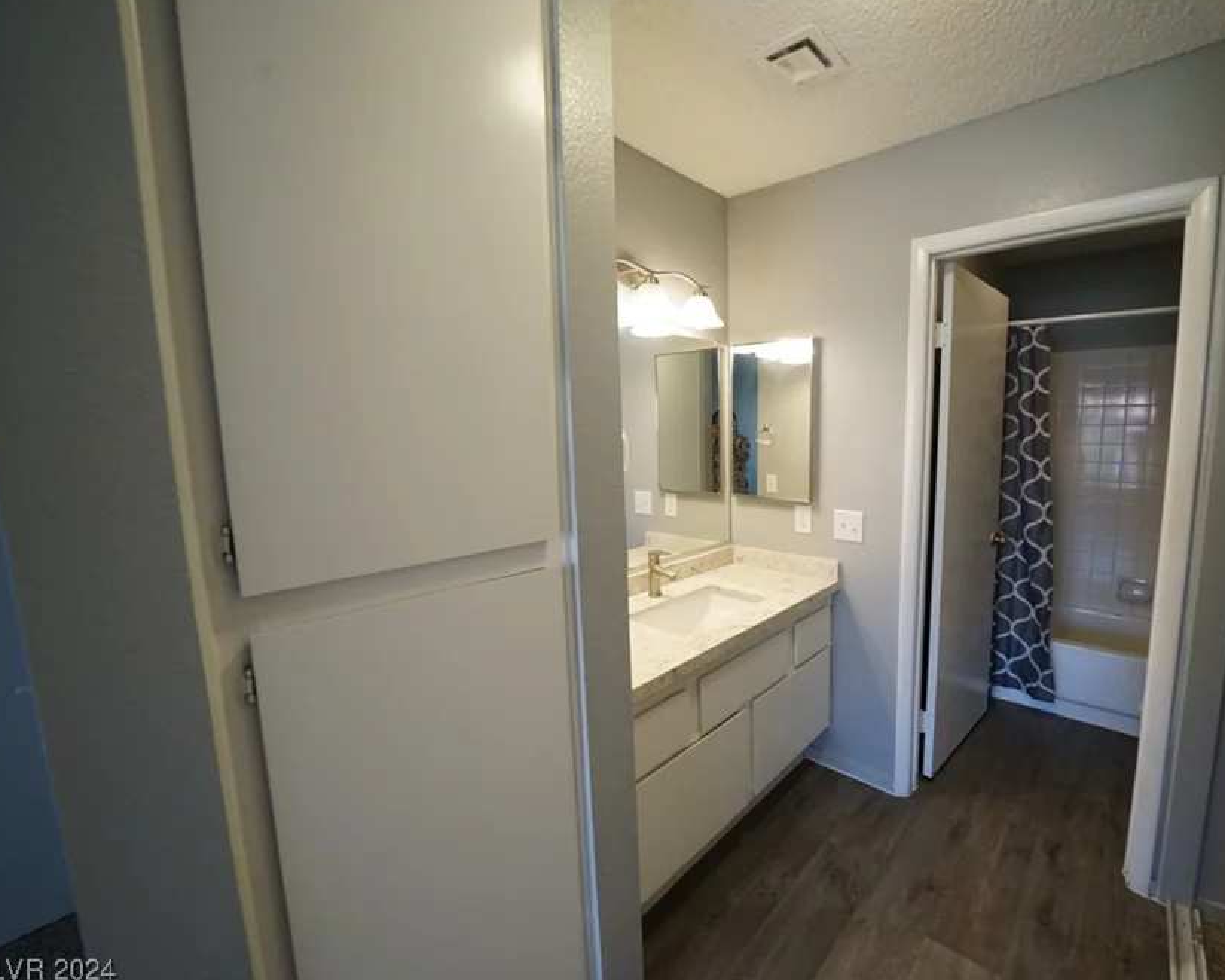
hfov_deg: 99.2
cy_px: 491
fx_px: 508
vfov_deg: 88.0
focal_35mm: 14
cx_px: 743
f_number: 6.3
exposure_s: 1/250
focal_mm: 12
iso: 4000
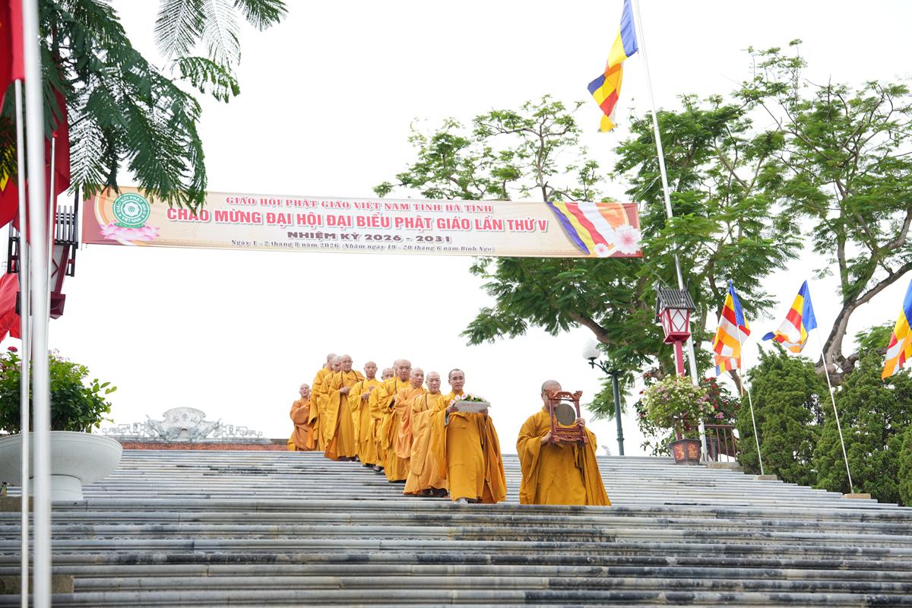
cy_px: 304
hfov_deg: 28.8
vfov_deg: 19.5
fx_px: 1773
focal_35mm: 70
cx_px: 456
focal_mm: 70
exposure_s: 1/200
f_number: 4
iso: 125
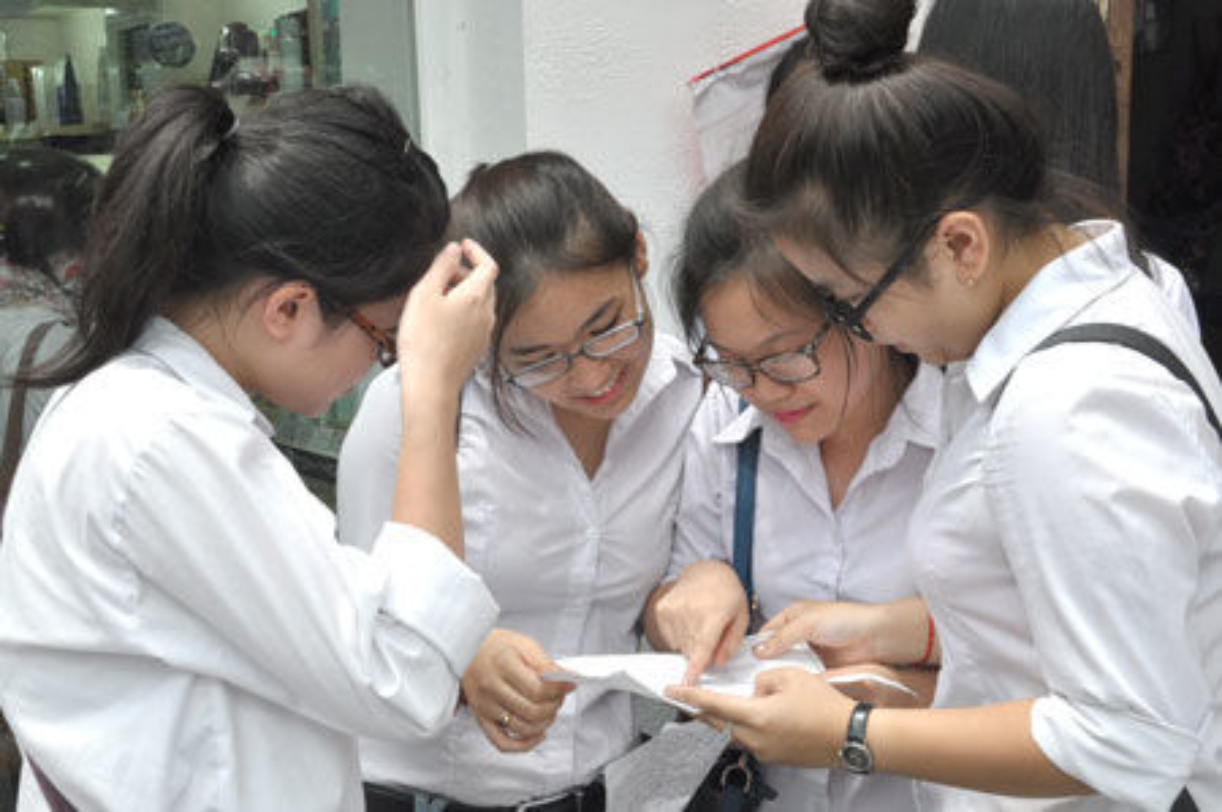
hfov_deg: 31.9
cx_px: 611
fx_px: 2136
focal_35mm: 63
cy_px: 406
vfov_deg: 21.5
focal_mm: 42
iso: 400
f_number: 18
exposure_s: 1/50
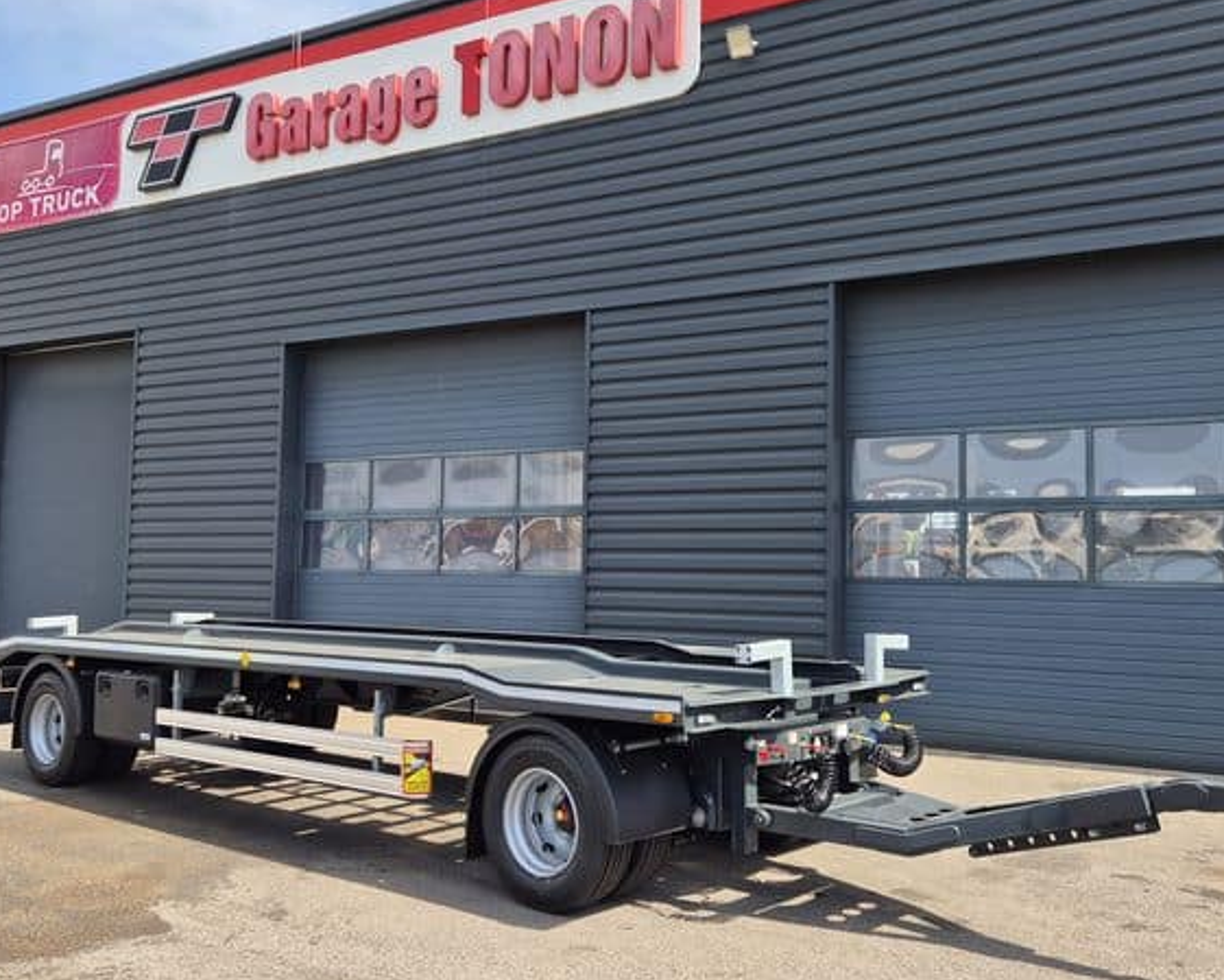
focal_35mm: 32
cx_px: 637
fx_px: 1159
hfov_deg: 55.6
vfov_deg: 45.8
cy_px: 504
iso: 25
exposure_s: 1/912
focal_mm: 5.4
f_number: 1.8
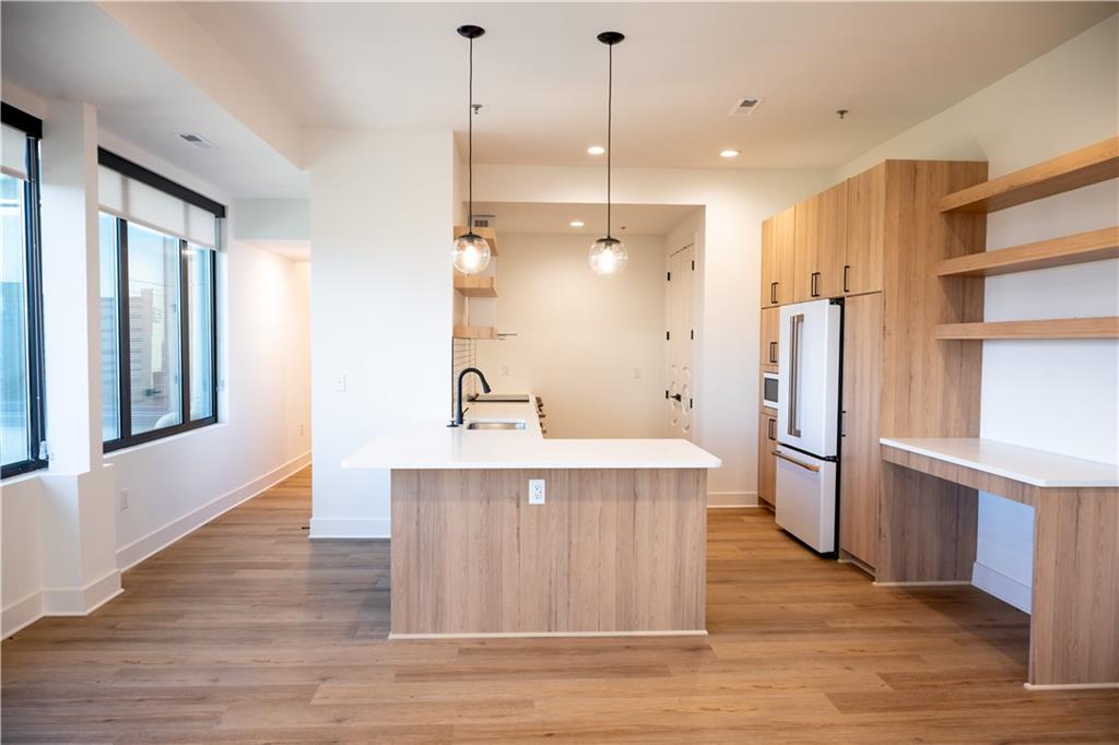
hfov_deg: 73.8
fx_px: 746
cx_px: 560
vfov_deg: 53.1
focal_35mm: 24
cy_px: 372
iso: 80
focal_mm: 24
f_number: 7.1
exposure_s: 1/10
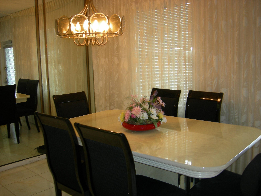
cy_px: 98
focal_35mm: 36
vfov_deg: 39.7
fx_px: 271
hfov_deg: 51.4
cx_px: 130
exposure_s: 1/30
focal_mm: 7.5
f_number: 2.7
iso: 64
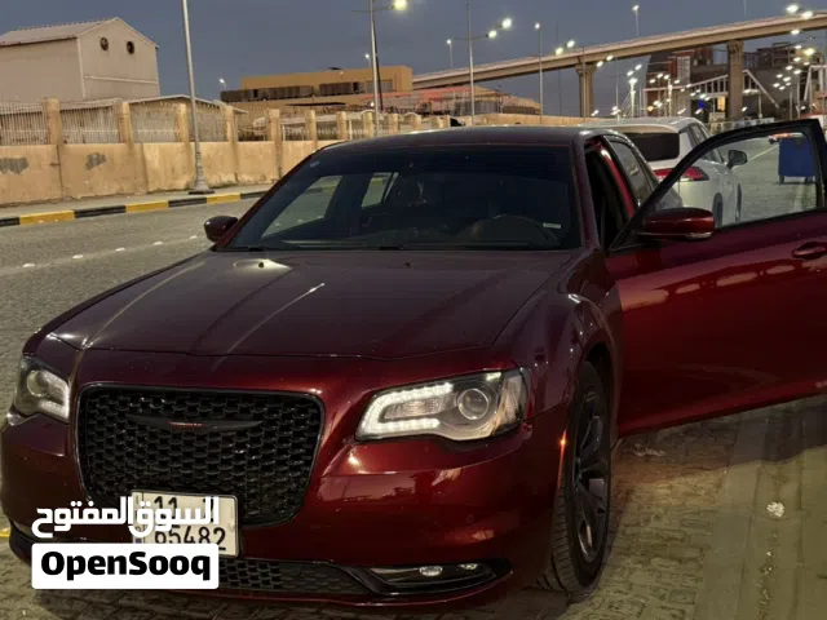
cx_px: 414
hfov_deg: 71.6
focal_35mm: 24
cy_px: 310
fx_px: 573
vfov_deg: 56.8
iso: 320
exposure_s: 1/60
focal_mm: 6.76
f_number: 1.78
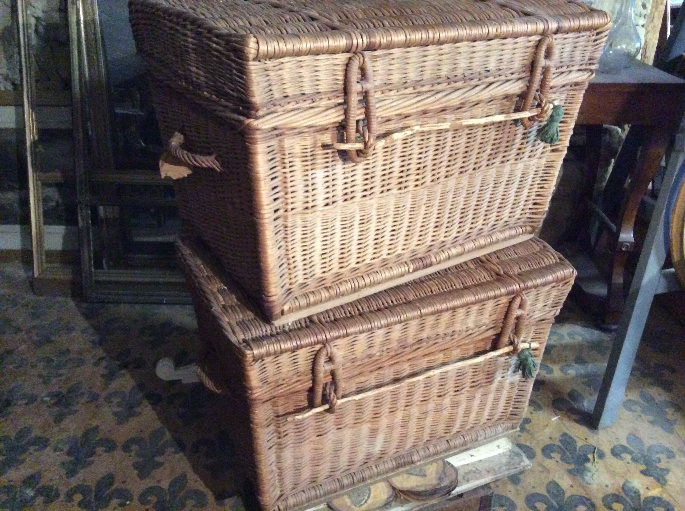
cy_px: 256
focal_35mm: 32
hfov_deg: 56.9
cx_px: 342
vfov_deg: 44.1
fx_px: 632
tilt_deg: -27.4
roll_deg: -0.5
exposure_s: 1/17
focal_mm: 3.3
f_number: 2.4
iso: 640
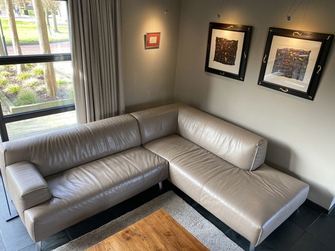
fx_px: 252
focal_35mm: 26
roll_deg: -5.1
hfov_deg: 67.3
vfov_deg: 53.1
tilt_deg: -26.9
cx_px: 168
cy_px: 126
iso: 125
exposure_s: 1/113
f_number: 1.8
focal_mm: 4.25
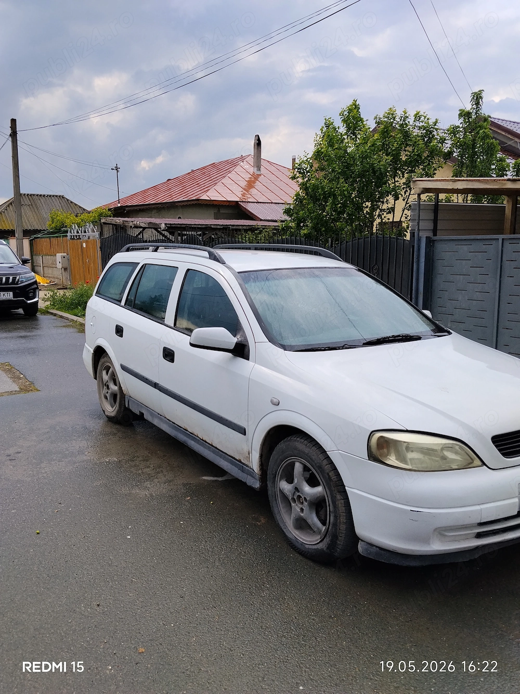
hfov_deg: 48.2
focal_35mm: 29
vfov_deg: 61.7
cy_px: 347
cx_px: 260
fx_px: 581
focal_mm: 4.22
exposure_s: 1/974
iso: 50
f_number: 1.8
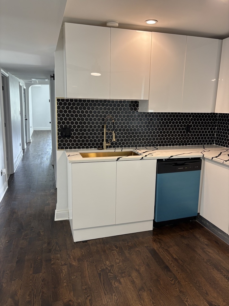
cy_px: 153
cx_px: 114
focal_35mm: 26
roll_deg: -1.2
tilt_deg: -11.2
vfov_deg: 67.3
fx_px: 229
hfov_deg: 53.1
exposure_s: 1/60
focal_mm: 5.96
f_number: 1.6
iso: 100
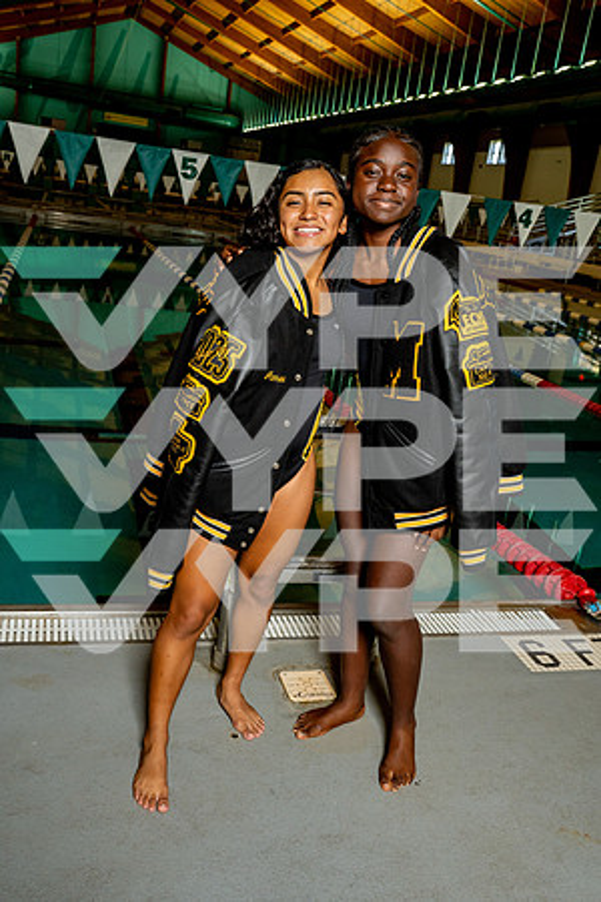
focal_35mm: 33
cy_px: 451
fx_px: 826
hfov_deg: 40.0
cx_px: 300
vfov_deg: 57.2
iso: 1600
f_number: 7.1
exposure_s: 1/250
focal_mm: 33
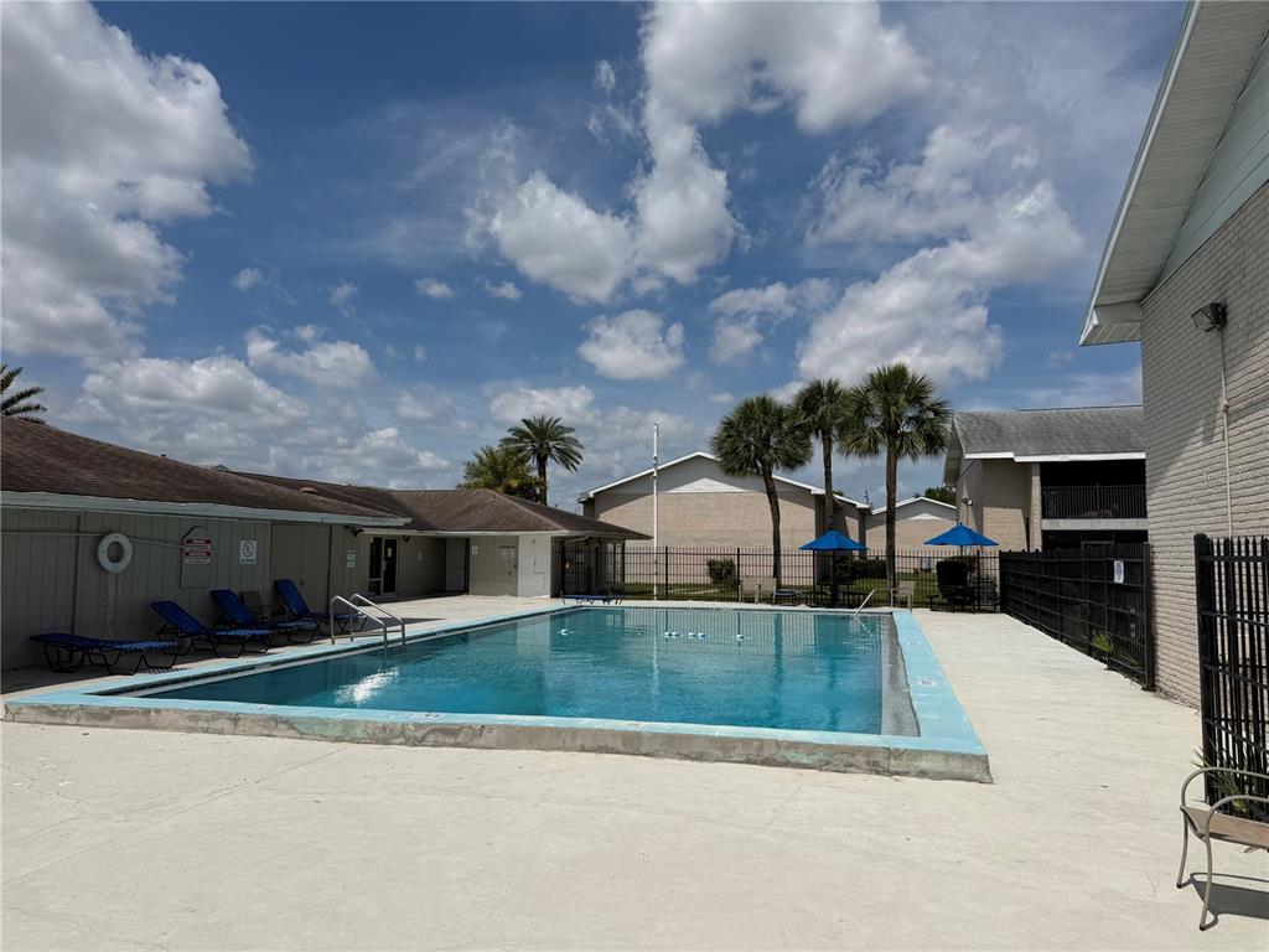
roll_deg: +0.0
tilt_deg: +5.6
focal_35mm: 24
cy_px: 476
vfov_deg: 56.8
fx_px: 880
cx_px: 634
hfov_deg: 71.6
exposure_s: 1/14286
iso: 80
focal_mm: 6.76
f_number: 1.78
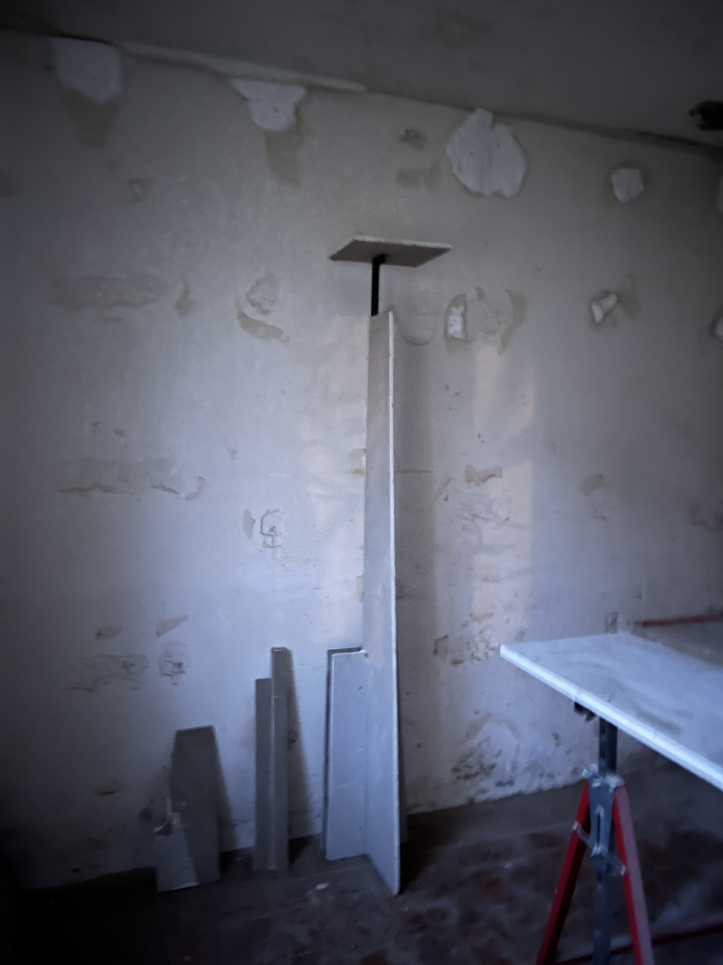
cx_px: 362
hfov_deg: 53.1
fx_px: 724
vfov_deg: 67.3
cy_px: 482
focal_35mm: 26
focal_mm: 5.1
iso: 800
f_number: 1.6
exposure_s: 1/2
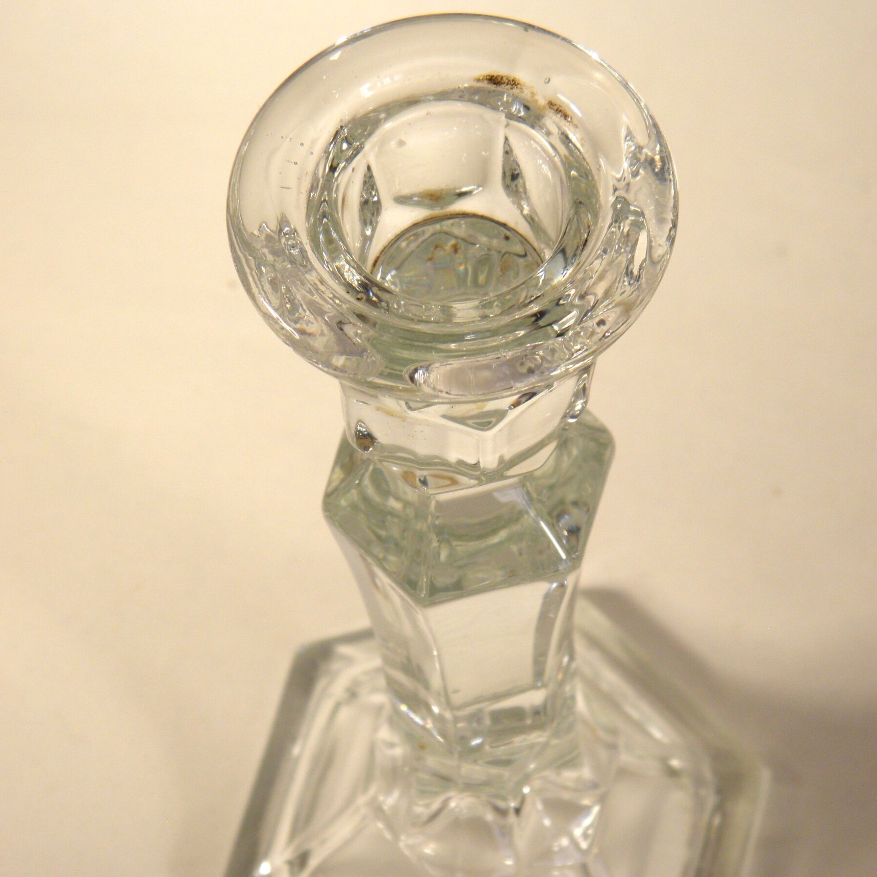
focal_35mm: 86
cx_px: 462
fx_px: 2465
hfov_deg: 20.2
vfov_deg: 20.2
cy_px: 524
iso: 100
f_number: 4.3
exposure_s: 1/100
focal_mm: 12.2
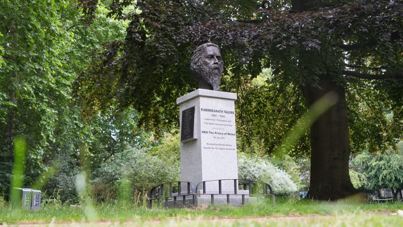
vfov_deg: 27.7
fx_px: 460
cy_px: 105
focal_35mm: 43
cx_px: 202
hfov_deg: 47.4
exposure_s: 1/125
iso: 1250
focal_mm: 41
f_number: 6.3
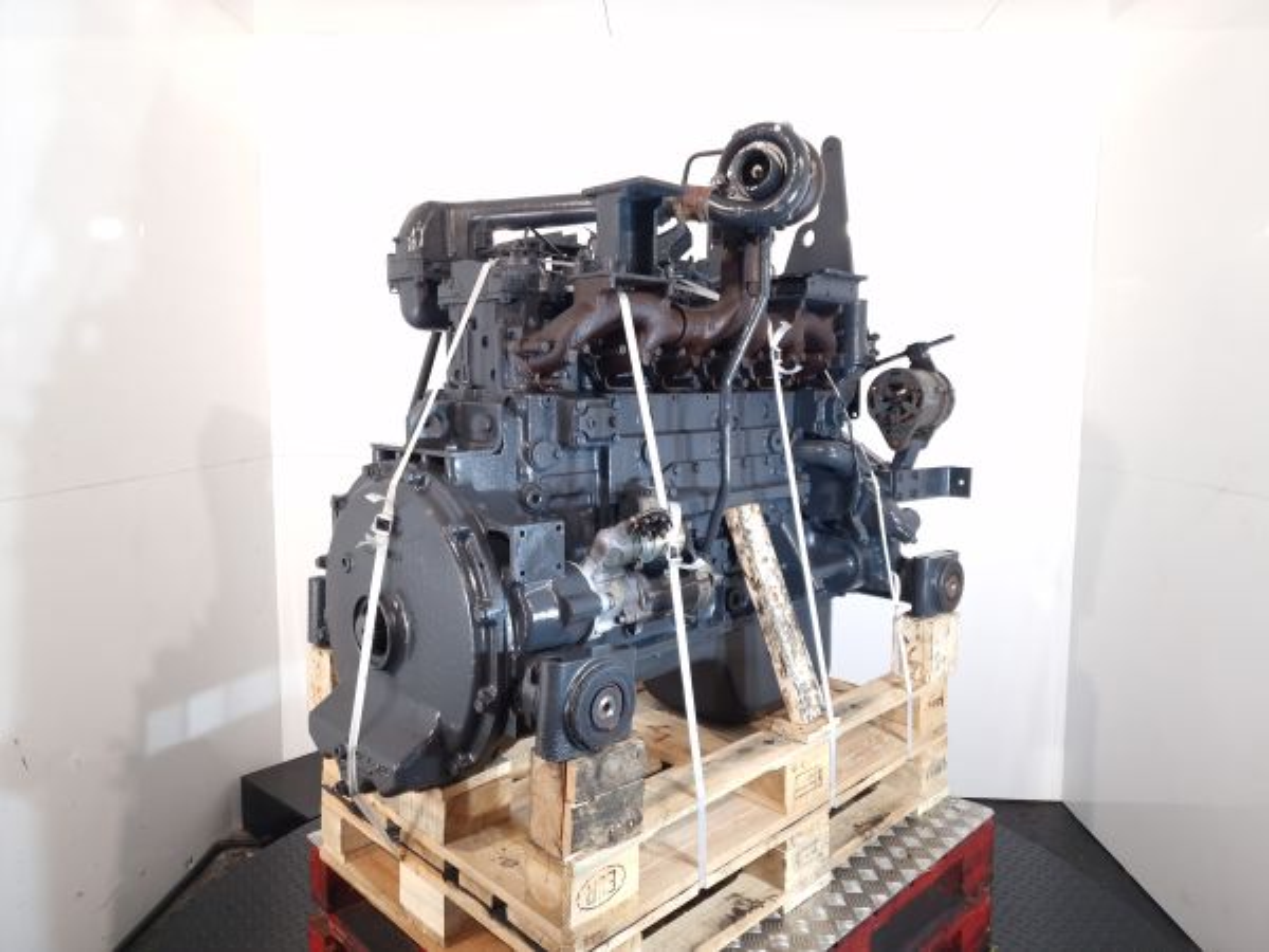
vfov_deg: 58.9
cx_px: 634
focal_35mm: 23
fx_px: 843
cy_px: 476
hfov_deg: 73.9
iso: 125
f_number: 1.8
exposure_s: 1/50
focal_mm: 6.4
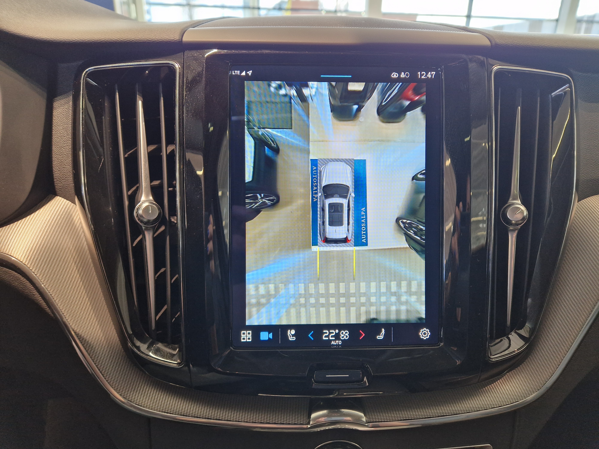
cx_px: 300
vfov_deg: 58.9
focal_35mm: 23
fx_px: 398
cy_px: 224
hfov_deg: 73.9
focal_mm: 5.4
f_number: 1.8
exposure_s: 1/100
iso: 160
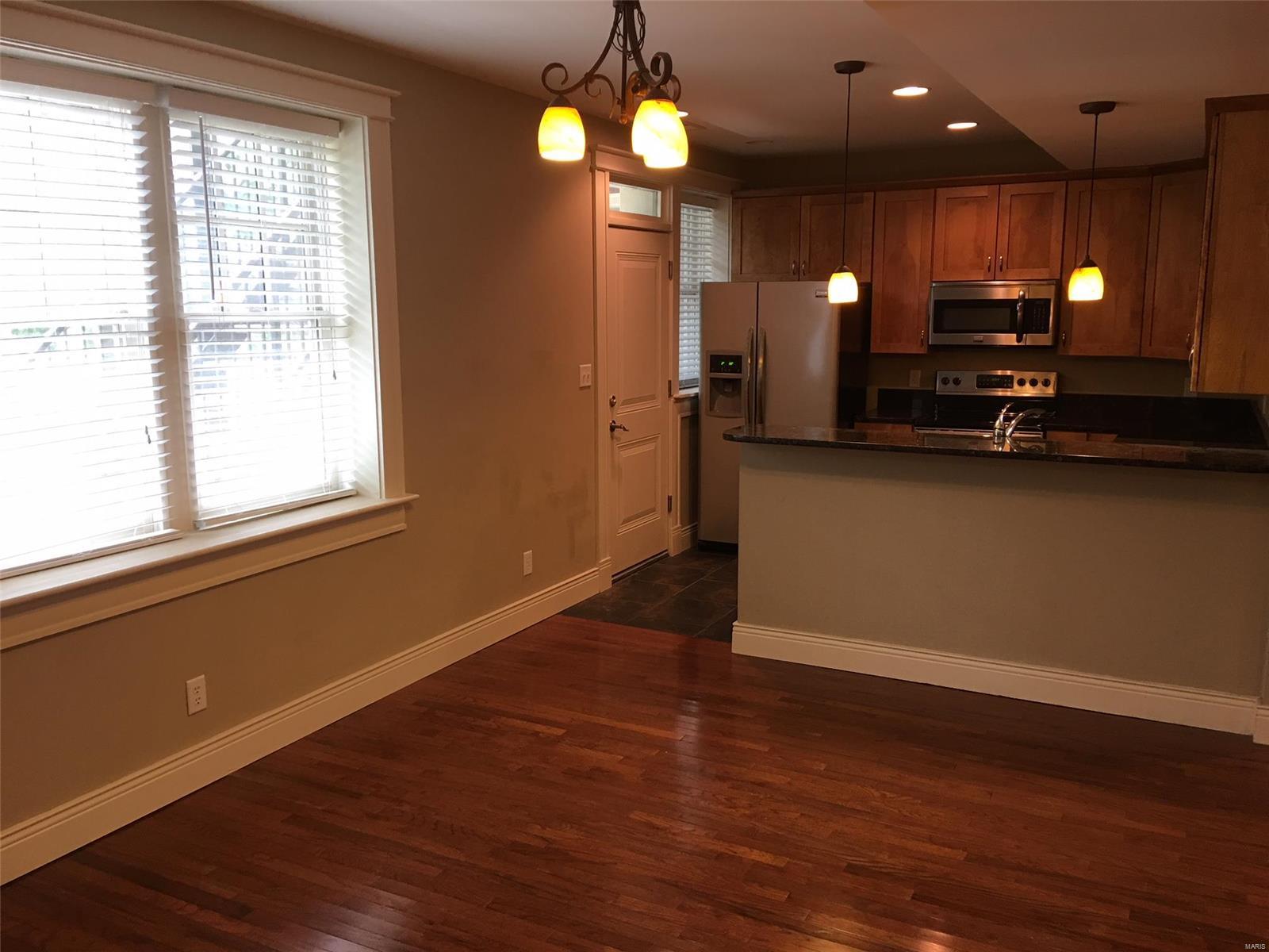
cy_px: 476
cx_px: 634
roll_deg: +0.5
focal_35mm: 29
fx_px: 1063
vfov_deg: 48.2
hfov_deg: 61.7
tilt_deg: -7.9
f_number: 2.2
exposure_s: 1/15
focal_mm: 4.15
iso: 40
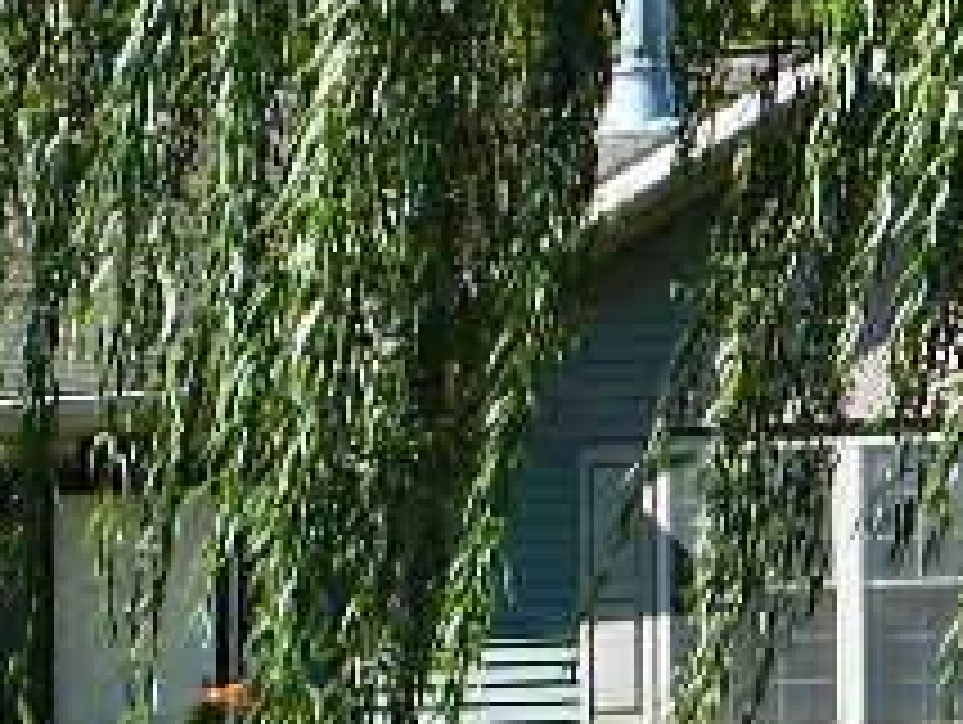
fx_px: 5459
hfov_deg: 10.0
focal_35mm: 196
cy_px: 1115
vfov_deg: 7.5
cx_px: 22
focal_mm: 7.3
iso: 80
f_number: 3.5
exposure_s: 1/400
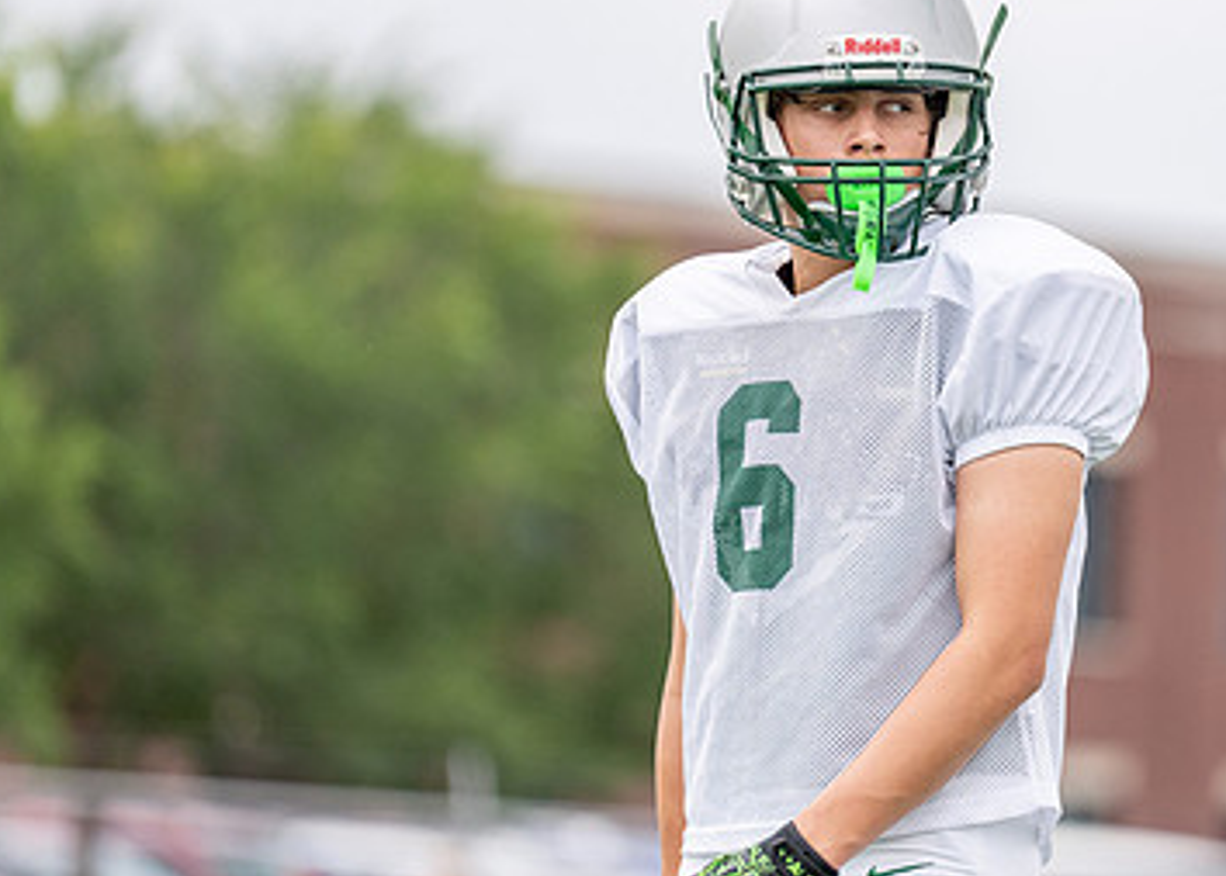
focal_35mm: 407
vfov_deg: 3.5
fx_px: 14174
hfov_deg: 5.0
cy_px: 388
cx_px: 841
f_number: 2.8
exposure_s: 1/2500
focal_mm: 188
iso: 250
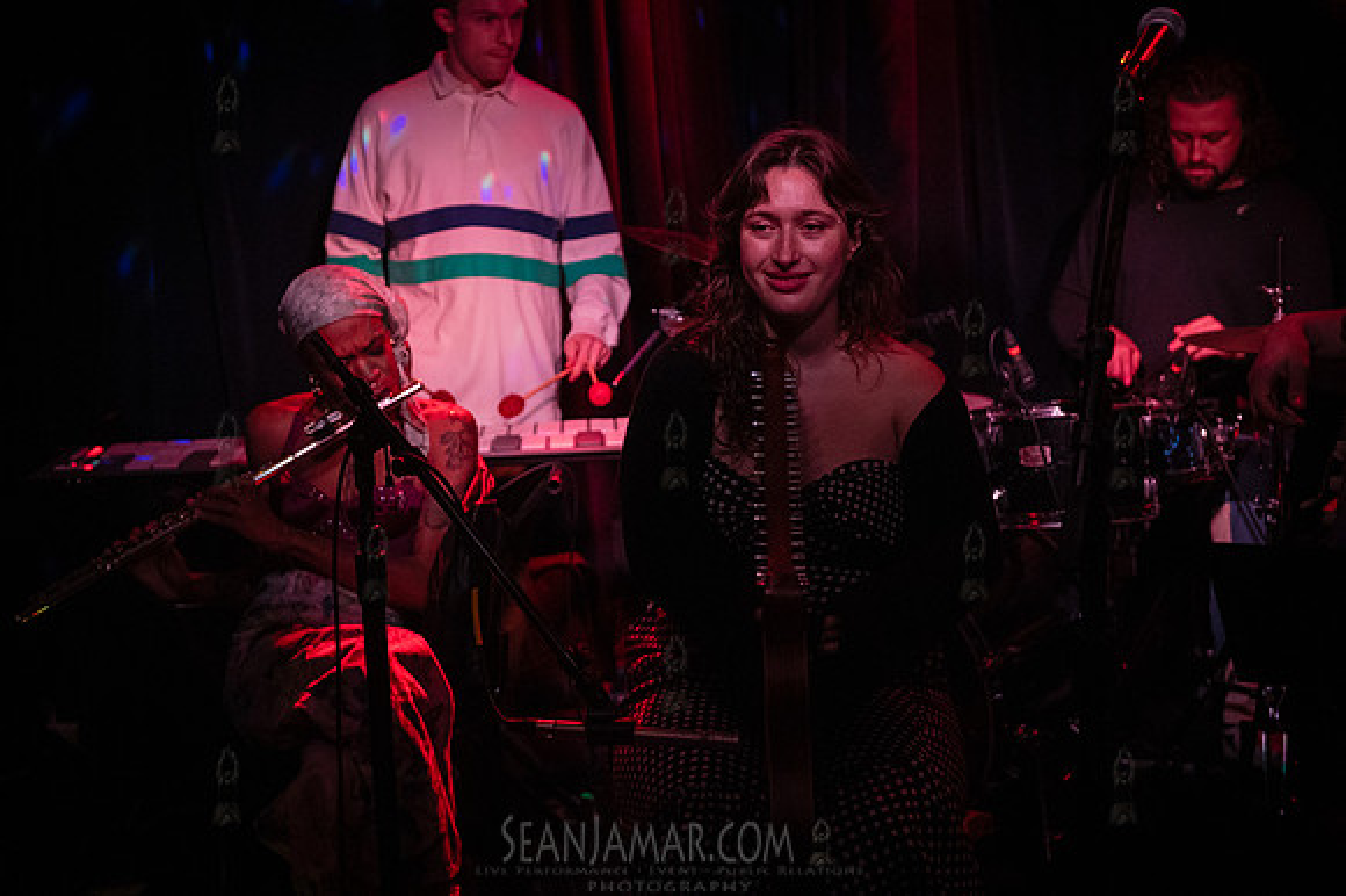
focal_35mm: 48
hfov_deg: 41.1
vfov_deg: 28.0
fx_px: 1794
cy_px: 448
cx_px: 673
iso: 12800
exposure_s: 1/250
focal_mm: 48
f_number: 3.5
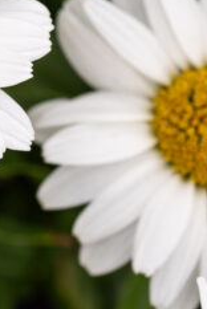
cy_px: 5
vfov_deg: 6.5
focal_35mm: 315
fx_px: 2709
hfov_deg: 4.3
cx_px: -155
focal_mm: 105
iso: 500
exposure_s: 1/200
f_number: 10
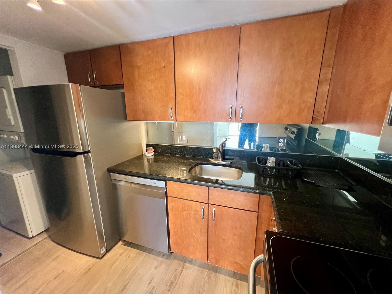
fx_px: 147
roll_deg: +0.1
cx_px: 196
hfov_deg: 106.2
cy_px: 147
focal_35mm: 13
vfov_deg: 89.9
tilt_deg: -13.7
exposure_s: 1/120
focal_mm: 1.57
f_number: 1.8
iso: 200
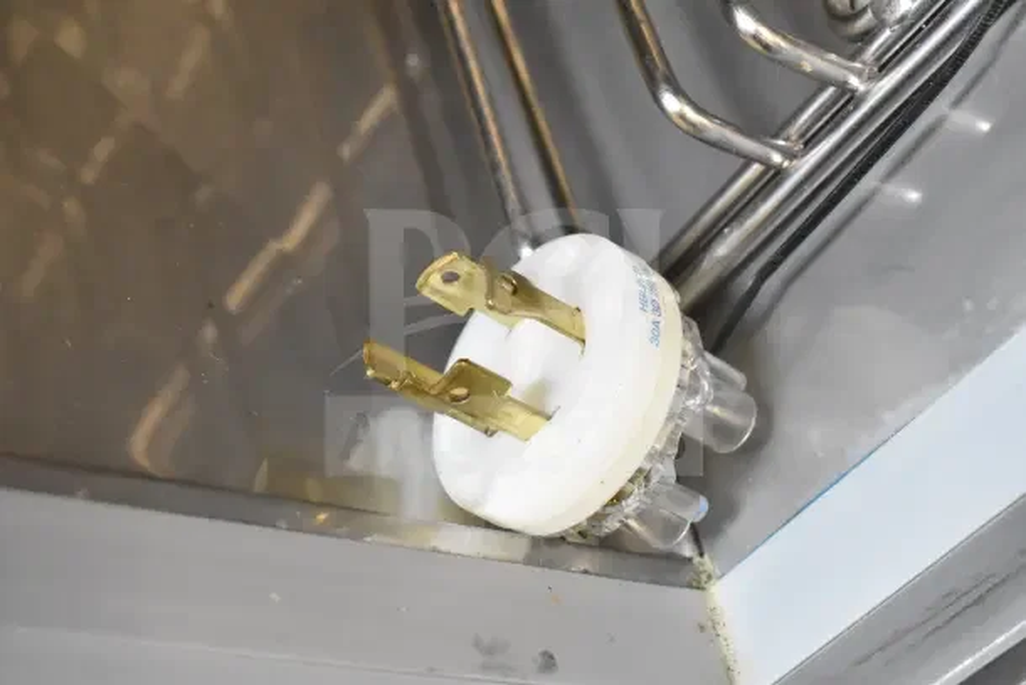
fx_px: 1710
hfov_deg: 33.4
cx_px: 513
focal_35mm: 60
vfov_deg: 22.6
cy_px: 342
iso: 6400
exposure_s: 1/160
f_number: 6.3
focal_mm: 40
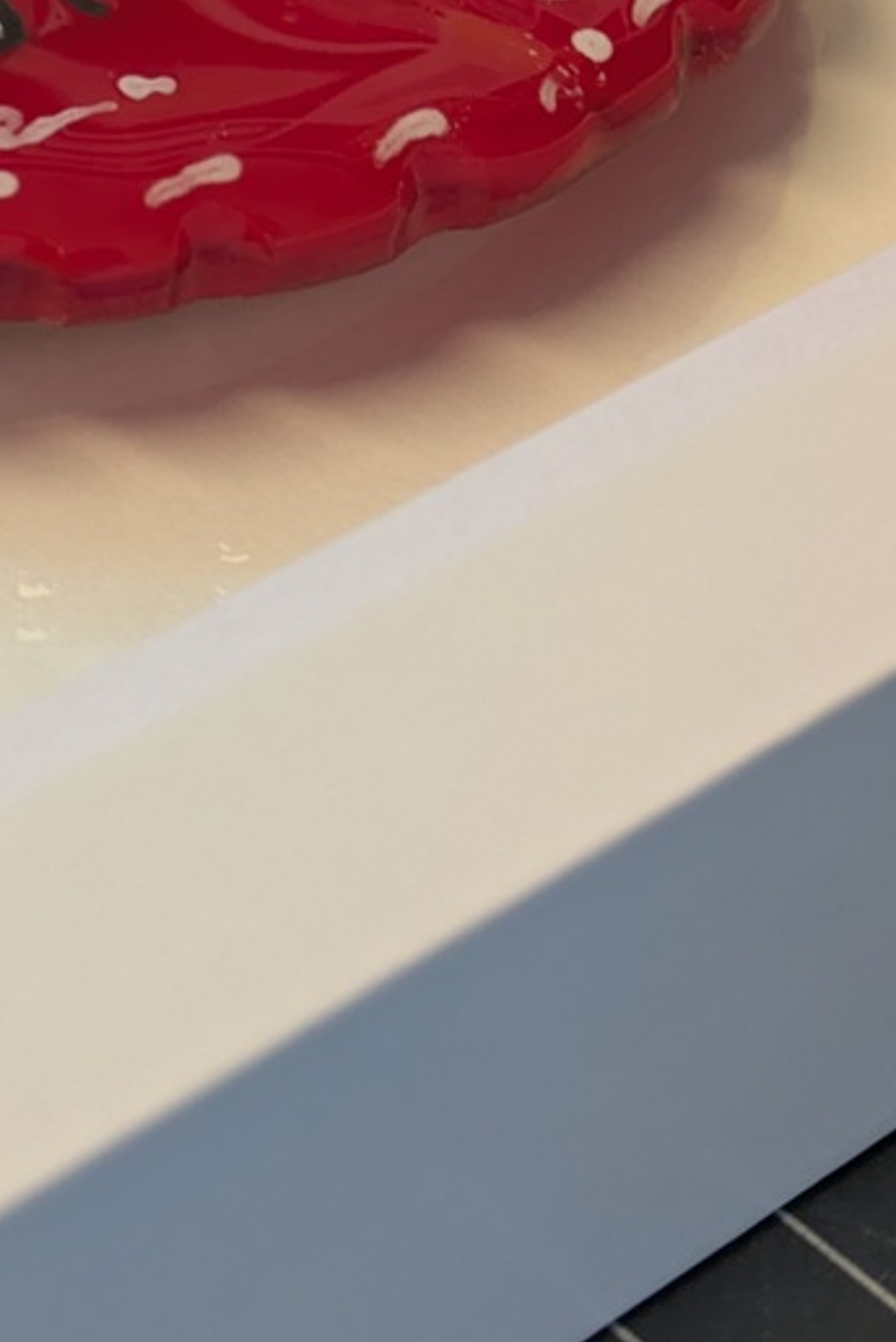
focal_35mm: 123
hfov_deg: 11.1
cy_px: 293
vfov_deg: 16.5
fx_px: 4589
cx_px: 34
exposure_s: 1/25
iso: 65
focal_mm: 5.43
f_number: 1.89
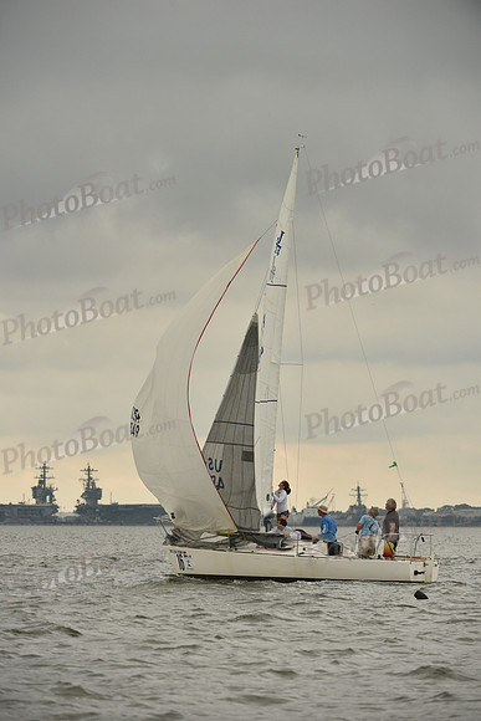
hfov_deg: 6.9
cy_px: 360
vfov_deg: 10.3
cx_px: 240
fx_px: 4006
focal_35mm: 200
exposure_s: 1/1250
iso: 400
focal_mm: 200
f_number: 6.3
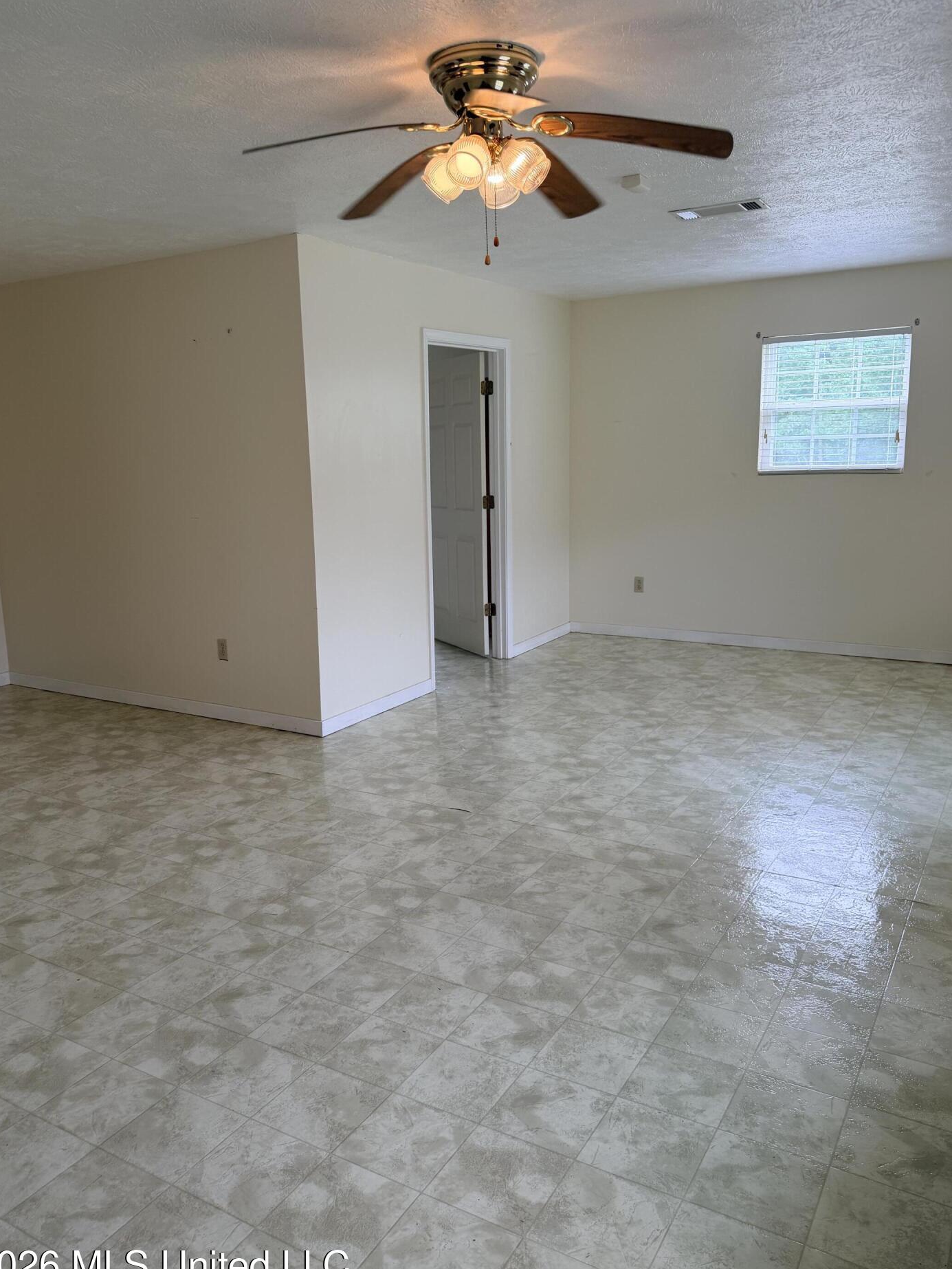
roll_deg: +1.6
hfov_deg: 53.1
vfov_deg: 67.3
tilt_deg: -11.7
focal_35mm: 26
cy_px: 641
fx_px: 953
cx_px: 458
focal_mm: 6.76
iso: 80
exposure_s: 1/183
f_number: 1.78
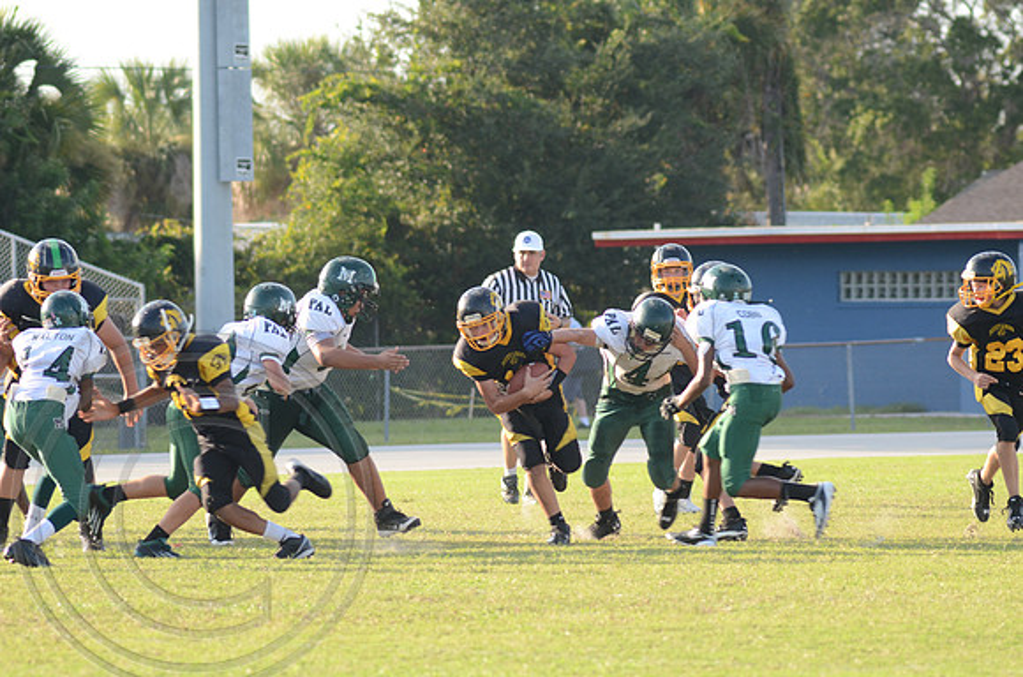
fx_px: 8506
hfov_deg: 6.9
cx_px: 512
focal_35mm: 300
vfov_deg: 4.6
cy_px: 338
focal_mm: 200
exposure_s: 1/400
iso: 400
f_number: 5.6
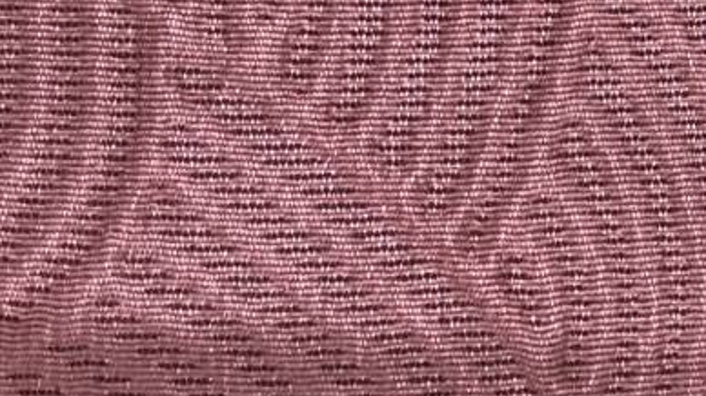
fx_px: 2826
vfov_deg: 7.6
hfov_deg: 13.8
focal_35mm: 151
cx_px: 873
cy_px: -450
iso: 40
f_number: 1.8
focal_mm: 3.99
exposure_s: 1/15
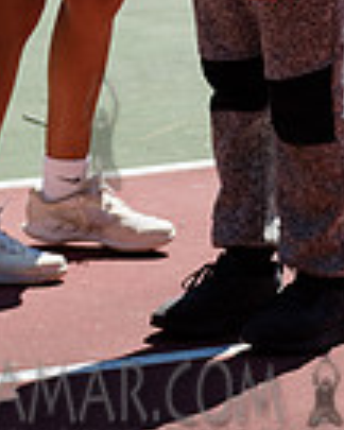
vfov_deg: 5.1
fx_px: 4811
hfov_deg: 4.1
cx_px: 204
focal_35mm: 378
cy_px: -289
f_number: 3.5
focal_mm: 70
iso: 200
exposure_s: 1/1250
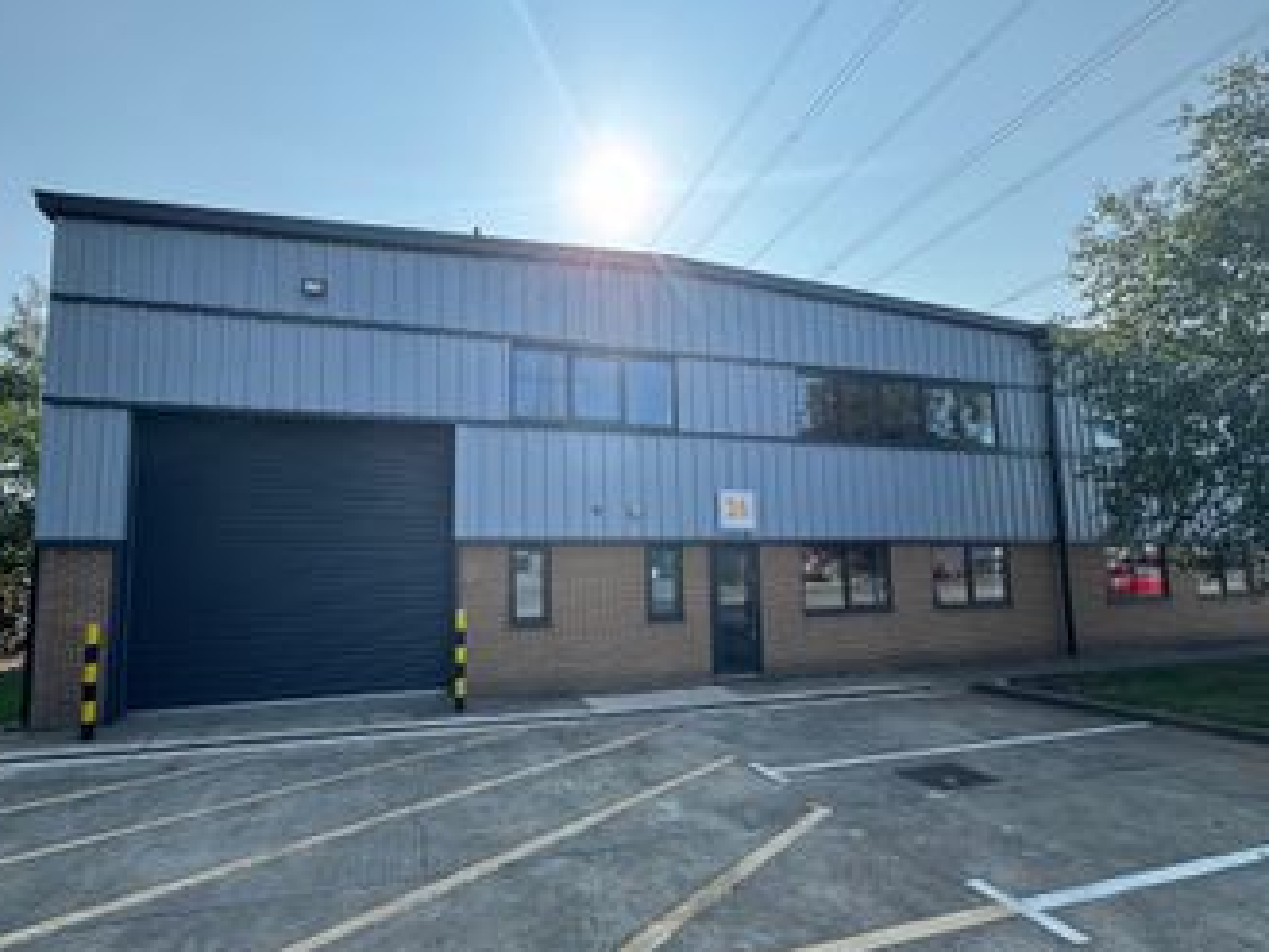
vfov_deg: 74.7
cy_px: 509
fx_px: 623
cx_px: 590
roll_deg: +1.4
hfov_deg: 90.9
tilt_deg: +6.0
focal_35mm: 17
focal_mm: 2.22
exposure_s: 1/812
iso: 40
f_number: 2.2
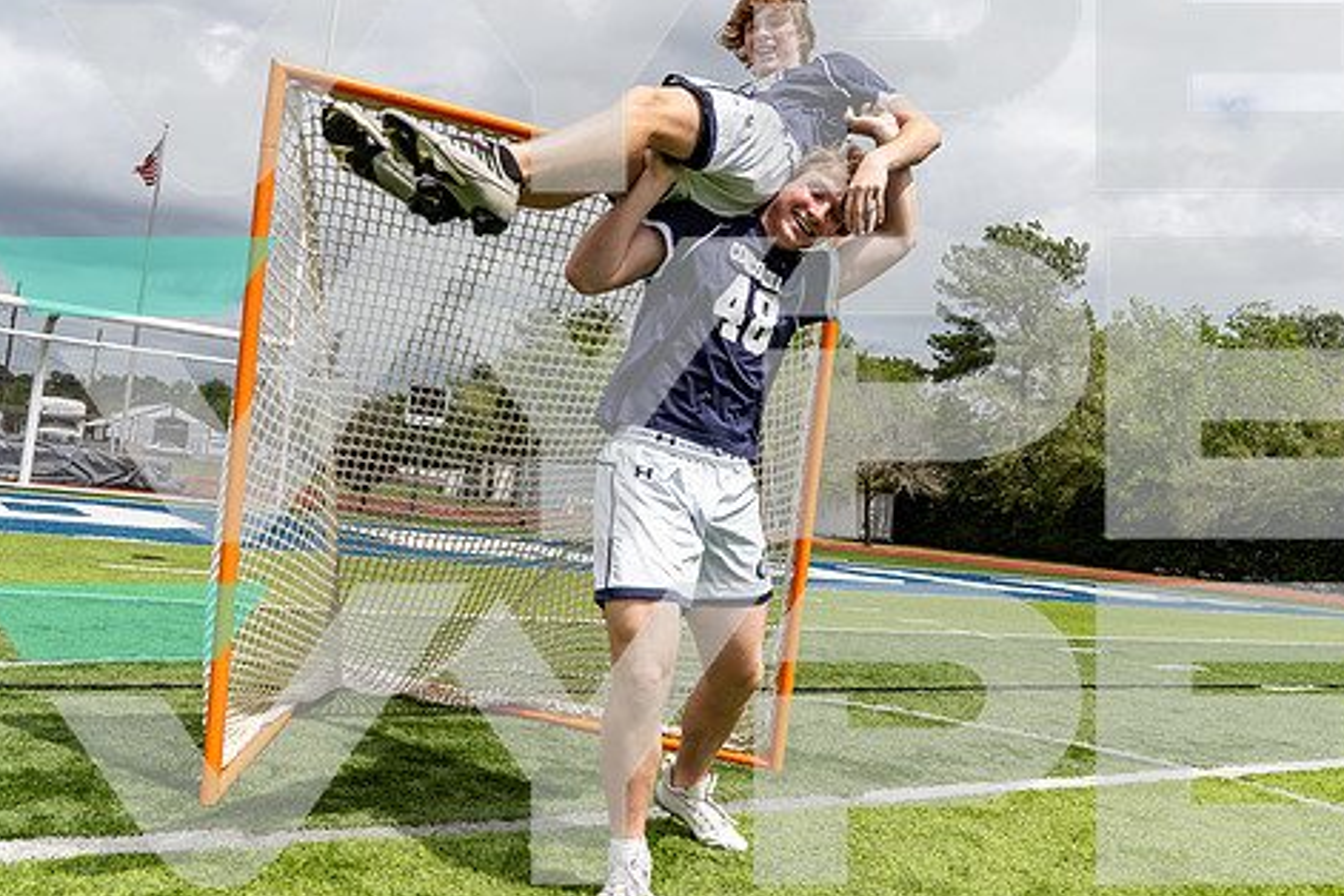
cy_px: 390
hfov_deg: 58.7
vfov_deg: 41.0
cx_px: 708
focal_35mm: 32
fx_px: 1195
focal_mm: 26
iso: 250
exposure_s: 1/250
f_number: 10
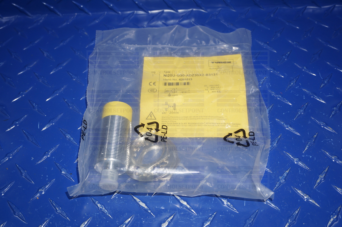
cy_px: 114
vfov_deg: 35.4
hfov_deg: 51.4
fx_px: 356
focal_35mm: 38
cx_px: 171
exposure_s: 1/60
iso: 100
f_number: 4.5
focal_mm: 25
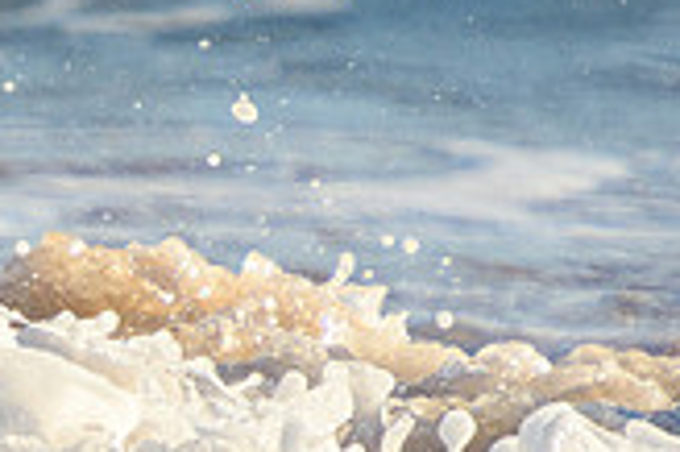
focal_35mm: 1701
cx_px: -394
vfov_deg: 0.8
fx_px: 32097
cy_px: 578
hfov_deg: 1.2
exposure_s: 1/2500
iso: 450
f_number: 5.6
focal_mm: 320
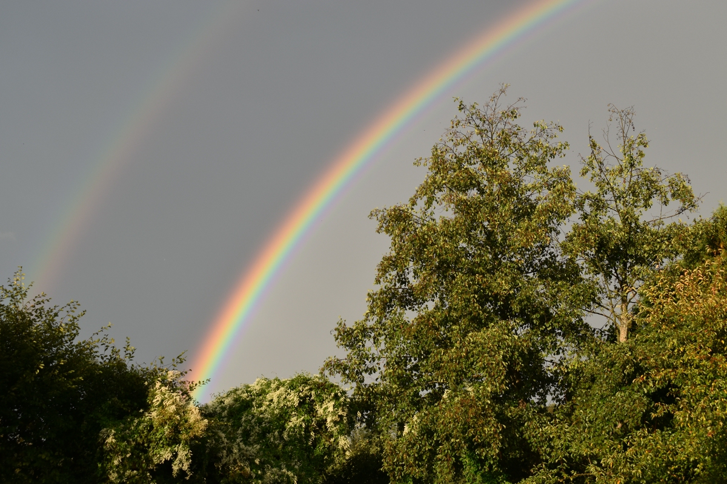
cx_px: 364
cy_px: 242
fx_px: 969
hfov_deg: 41.1
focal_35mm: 48
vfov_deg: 28.1
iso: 200
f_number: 8
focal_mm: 32
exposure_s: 1/320
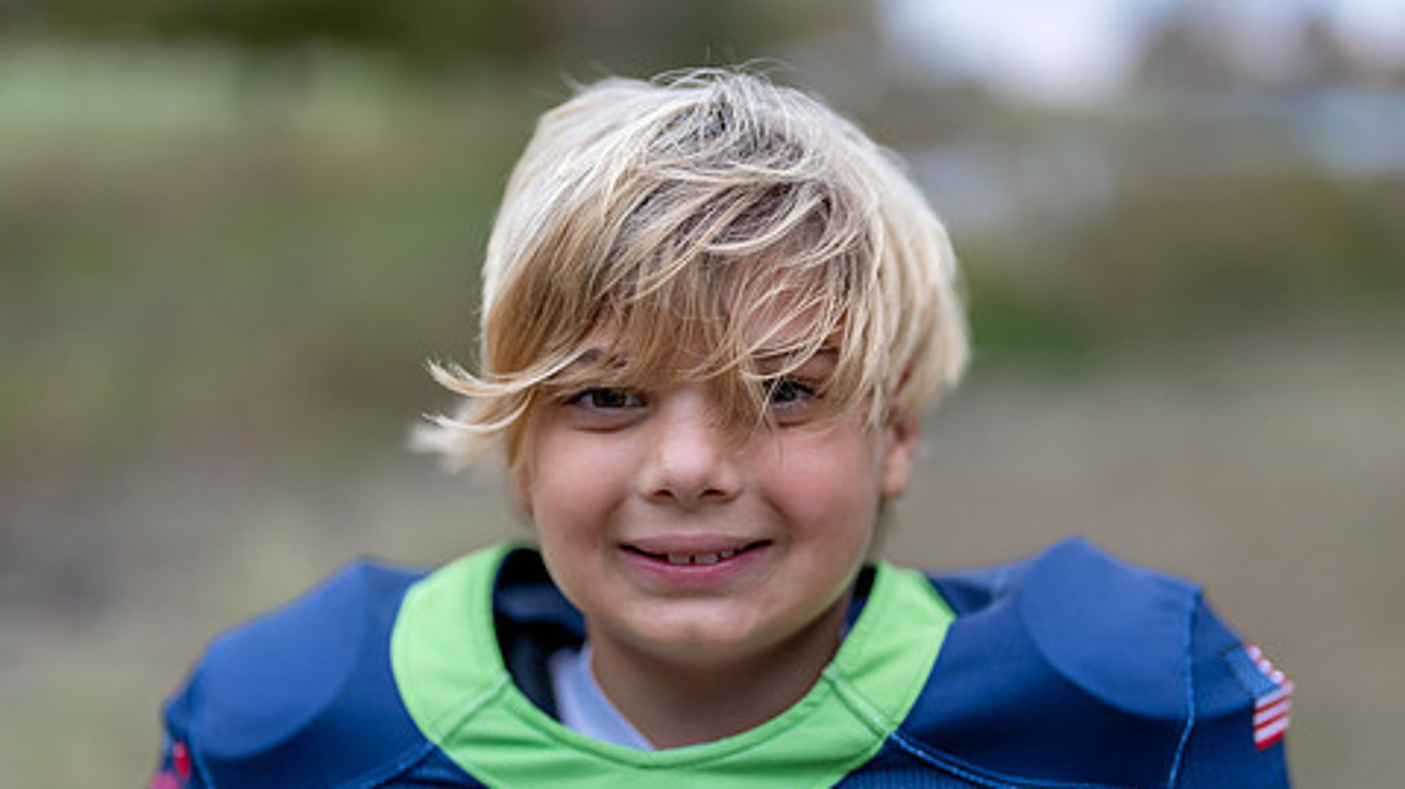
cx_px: 777
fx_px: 2532
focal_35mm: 68
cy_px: 522
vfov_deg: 17.7
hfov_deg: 31.0
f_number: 1.2
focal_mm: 50
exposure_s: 1/640
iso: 320
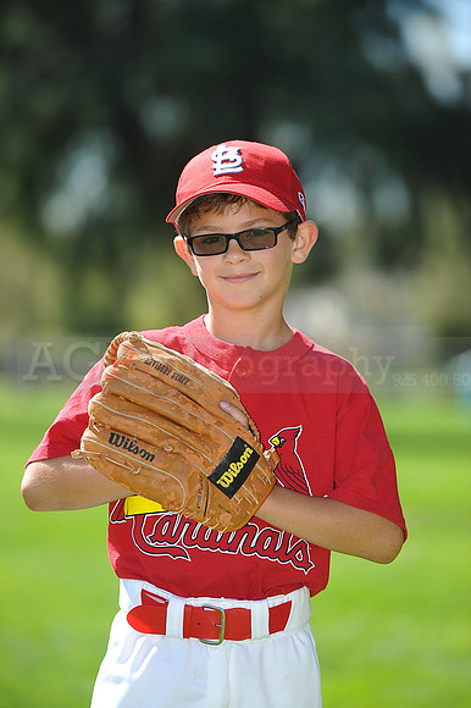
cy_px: 354
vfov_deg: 12.5
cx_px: 236
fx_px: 3242
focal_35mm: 165
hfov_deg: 8.3
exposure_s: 1/640
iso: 200
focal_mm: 165
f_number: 4.5
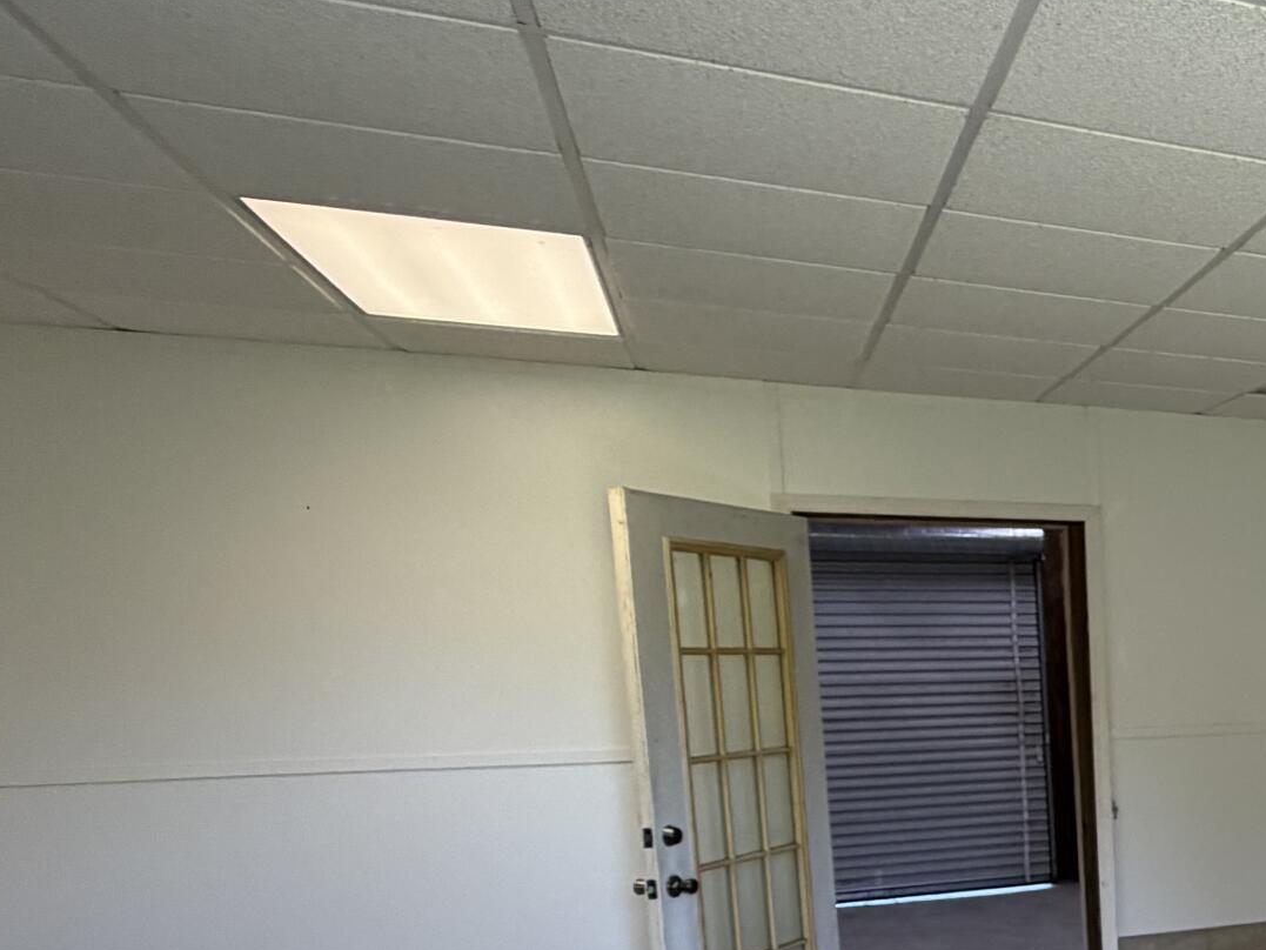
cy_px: 801
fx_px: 1426
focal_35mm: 39
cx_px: 1603
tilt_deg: -5.9
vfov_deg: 35.3
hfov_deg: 35.0
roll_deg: +0.5
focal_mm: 2.22
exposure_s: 1/120
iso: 125
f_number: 2.2
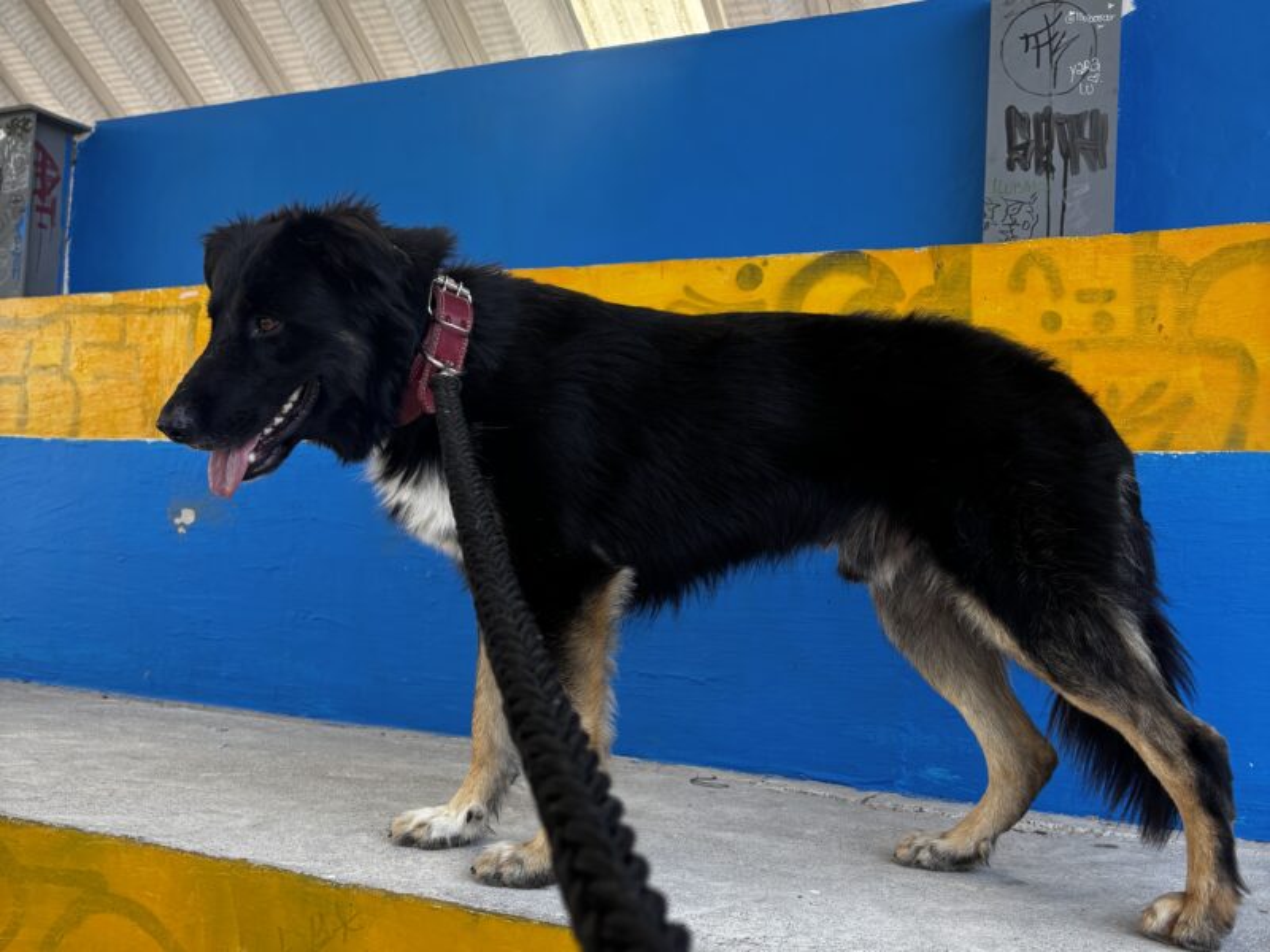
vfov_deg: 53.1
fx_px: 954
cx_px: 635
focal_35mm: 26
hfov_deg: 67.3
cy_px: 476
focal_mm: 5.96
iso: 50
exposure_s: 1/334
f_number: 1.6
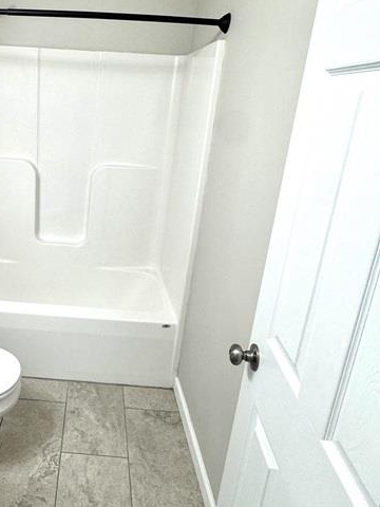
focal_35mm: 28
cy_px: 212
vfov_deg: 63.1
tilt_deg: -16.3
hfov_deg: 47.2
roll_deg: -3.6
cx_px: 79
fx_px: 410
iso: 160
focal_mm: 2.22
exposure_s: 1/120
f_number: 2.2
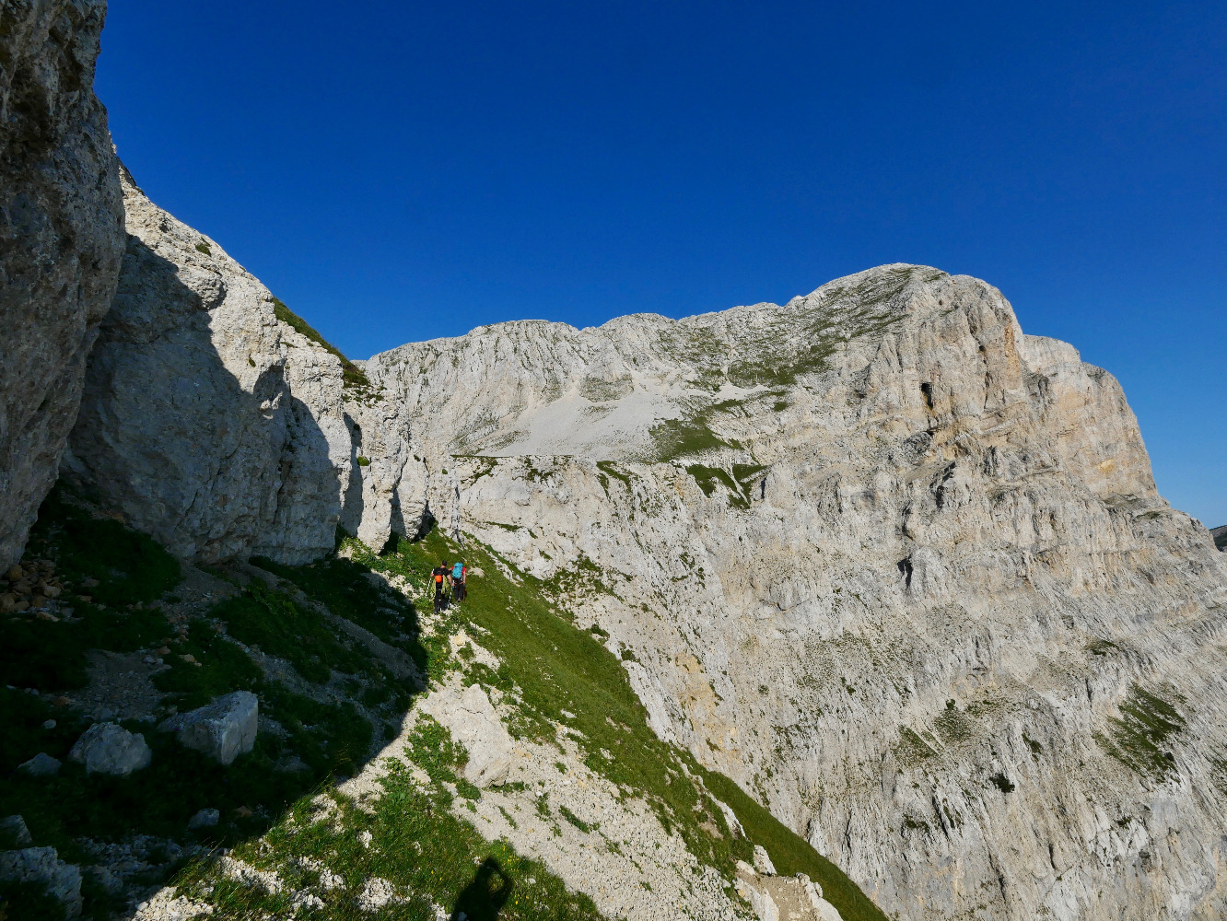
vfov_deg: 85.7
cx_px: 614
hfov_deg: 102.0
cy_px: 460
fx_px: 496
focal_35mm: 14
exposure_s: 1/1000
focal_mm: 7
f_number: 8
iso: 200
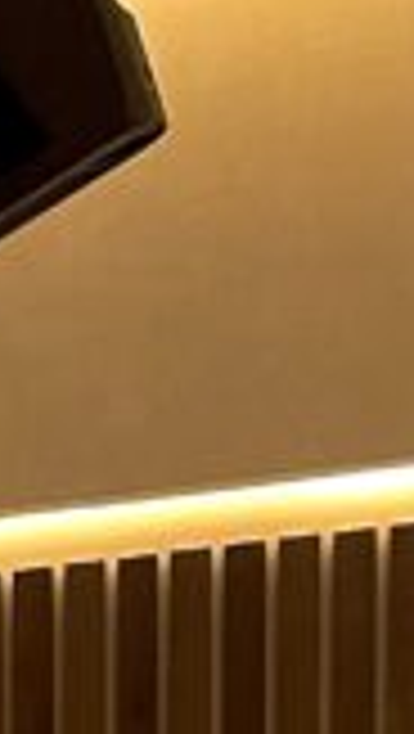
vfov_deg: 10.8
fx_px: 3465
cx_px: -1080
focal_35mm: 178
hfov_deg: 6.0
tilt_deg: +1.0
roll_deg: +0.1
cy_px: 1567
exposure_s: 1/50
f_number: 1.6
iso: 200
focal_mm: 5.1
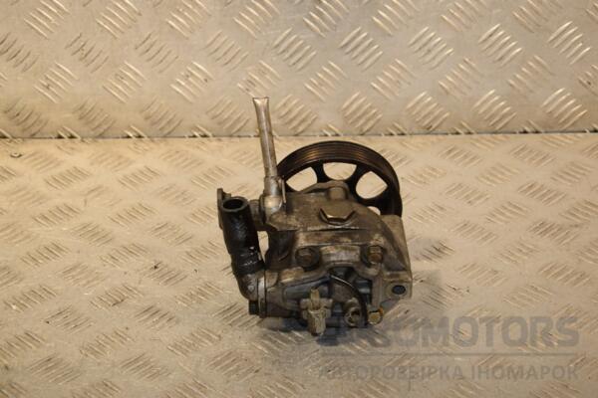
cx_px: 299
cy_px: 199
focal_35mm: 87
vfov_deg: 15.7
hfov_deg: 23.4
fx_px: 1445
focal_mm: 58
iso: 800
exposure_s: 1/200
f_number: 7.1
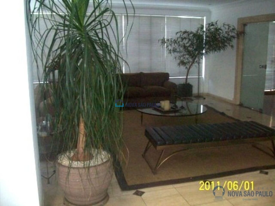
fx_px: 286
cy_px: 103
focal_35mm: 36
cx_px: 138
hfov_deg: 51.4
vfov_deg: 39.7
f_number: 2.7
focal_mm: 6
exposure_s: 1/128
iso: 400
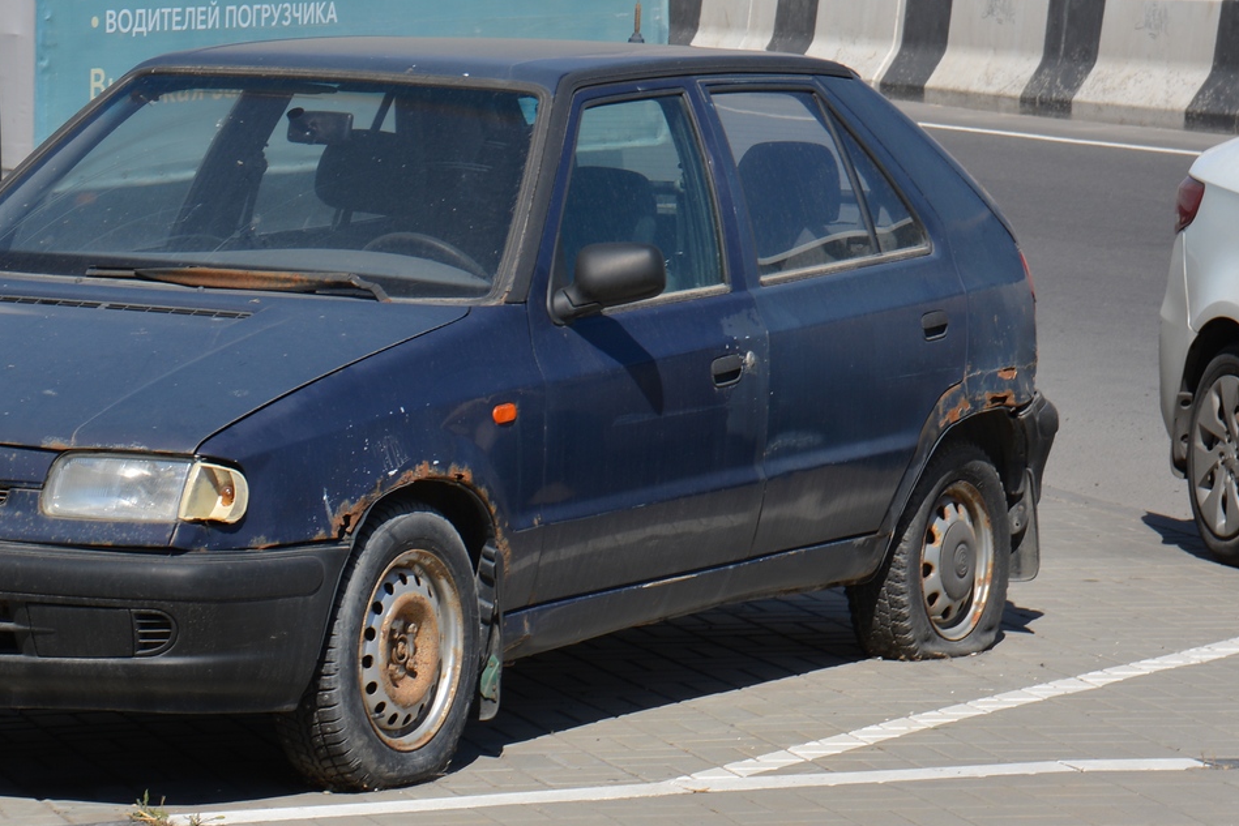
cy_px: 257
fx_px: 5060
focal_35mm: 147
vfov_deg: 9.3
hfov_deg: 13.9
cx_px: 306
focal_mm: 62
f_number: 9
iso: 100
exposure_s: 1/320
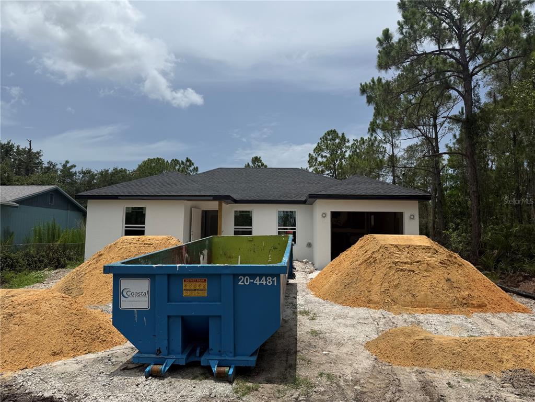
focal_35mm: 24
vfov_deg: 56.8
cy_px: 201
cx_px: 268
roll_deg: +0.3
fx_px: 371
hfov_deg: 71.6
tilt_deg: +5.8
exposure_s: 1/9091
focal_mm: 6.76
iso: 80
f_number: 1.78
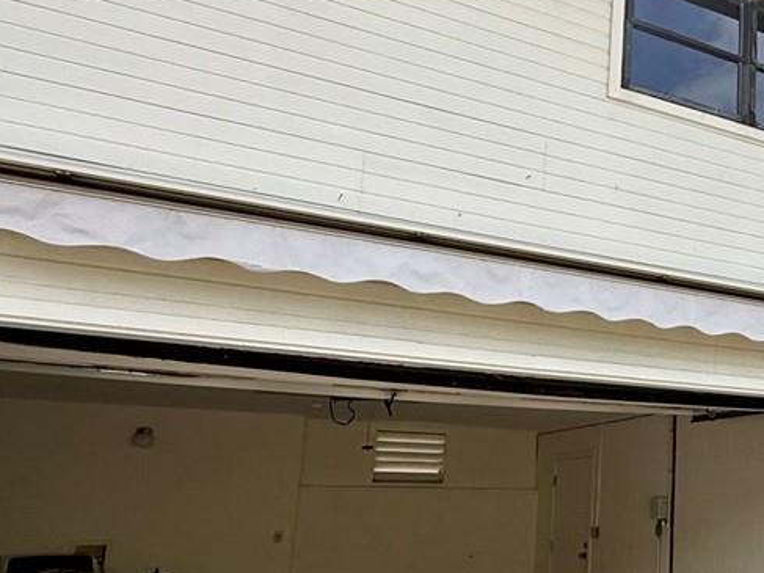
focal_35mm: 46
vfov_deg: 31.5
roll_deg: +0.4
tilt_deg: +11.1
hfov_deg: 34.2
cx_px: 890
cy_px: 317
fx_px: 1015
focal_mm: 2.22
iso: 64
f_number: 2.2
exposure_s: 1/1745
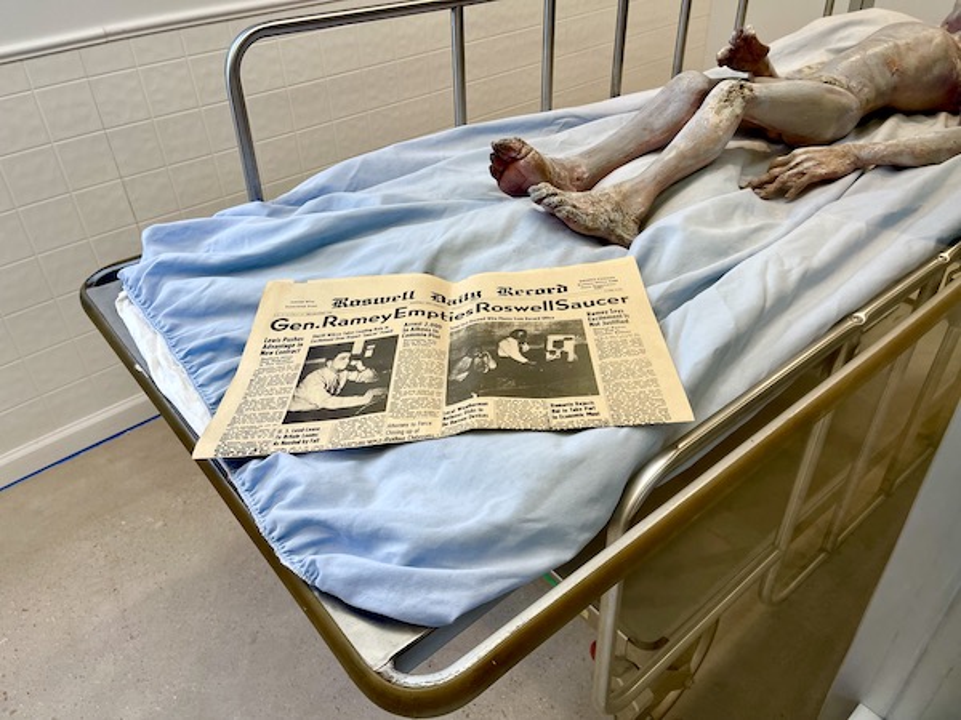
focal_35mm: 26
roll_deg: +2.2
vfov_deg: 53.1
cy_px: 360
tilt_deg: -36.8
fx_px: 722
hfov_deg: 67.3
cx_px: 480
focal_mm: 5.1
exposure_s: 1/120
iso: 80
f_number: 1.6
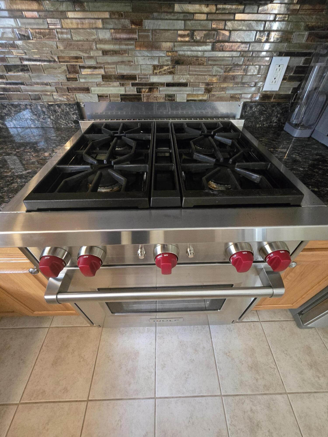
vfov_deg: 106.2
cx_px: 164
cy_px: 218
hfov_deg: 89.9
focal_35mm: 13
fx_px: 164
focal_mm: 2.2
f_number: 2.2
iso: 1250
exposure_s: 1/60
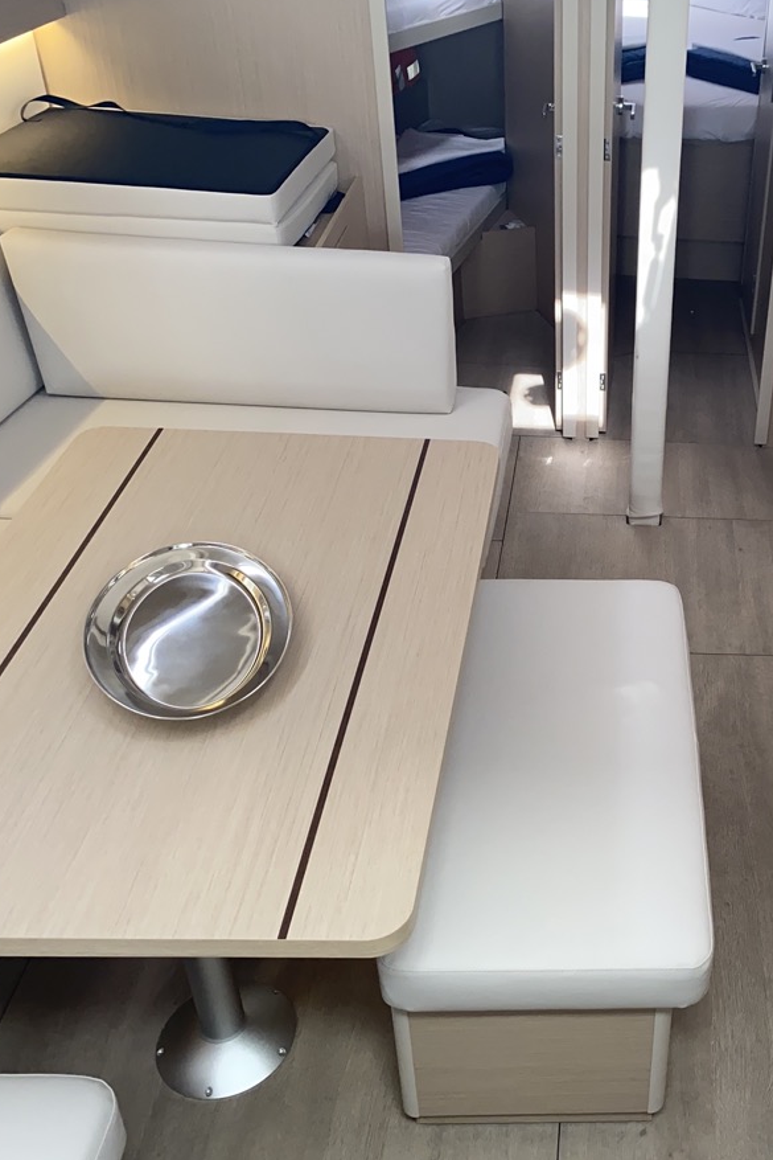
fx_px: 1191
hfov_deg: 34.1
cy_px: 575
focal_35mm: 37
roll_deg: -4.4
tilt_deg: -35.0
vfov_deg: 51.9
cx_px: 688
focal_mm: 4.25
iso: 100
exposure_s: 1/122
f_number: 1.8
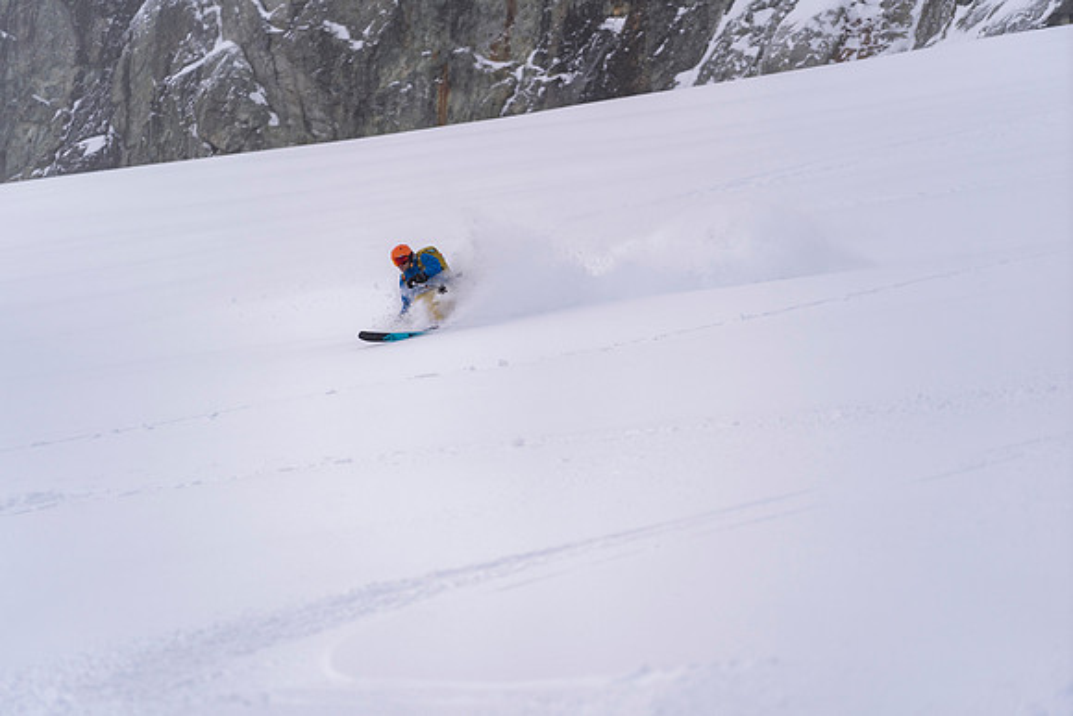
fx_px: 5962
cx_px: 536
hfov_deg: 10.3
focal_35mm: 200
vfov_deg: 6.9
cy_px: 358
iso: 100
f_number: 4
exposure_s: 1/1000
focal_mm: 200
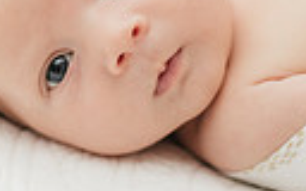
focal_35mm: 179
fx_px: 1493
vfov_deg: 7.3
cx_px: 76
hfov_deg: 11.7
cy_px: 31
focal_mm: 50
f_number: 1.8
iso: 1250
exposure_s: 1/250
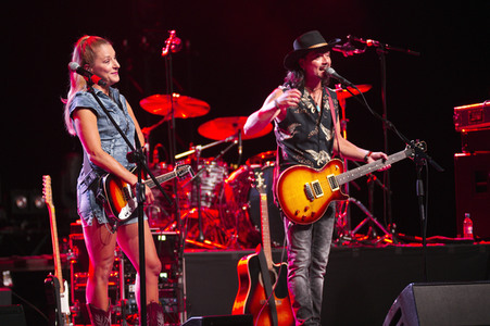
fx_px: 1836
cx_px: 245
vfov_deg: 10.1
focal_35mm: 135
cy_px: 163
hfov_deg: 15.2
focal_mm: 135
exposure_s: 1/100
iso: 1600
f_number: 2.8
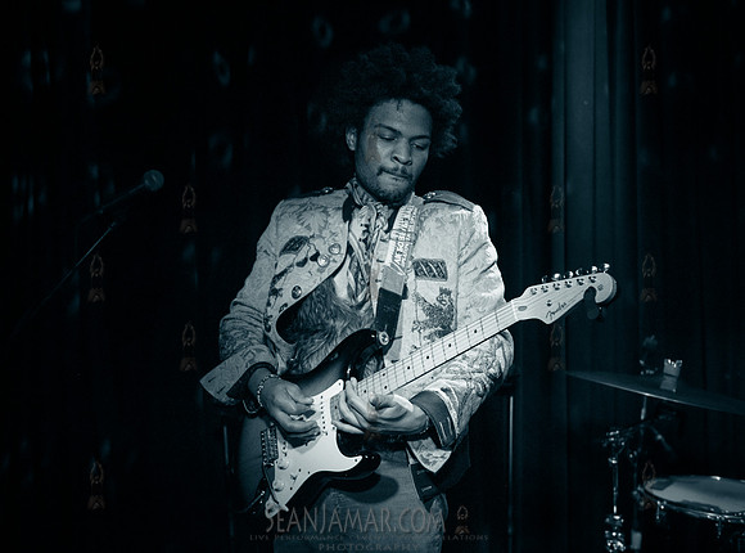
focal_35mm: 52
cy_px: 276
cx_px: 330
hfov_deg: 37.2
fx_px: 1105
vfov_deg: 28.1
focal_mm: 48
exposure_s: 1/400
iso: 12800
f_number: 4
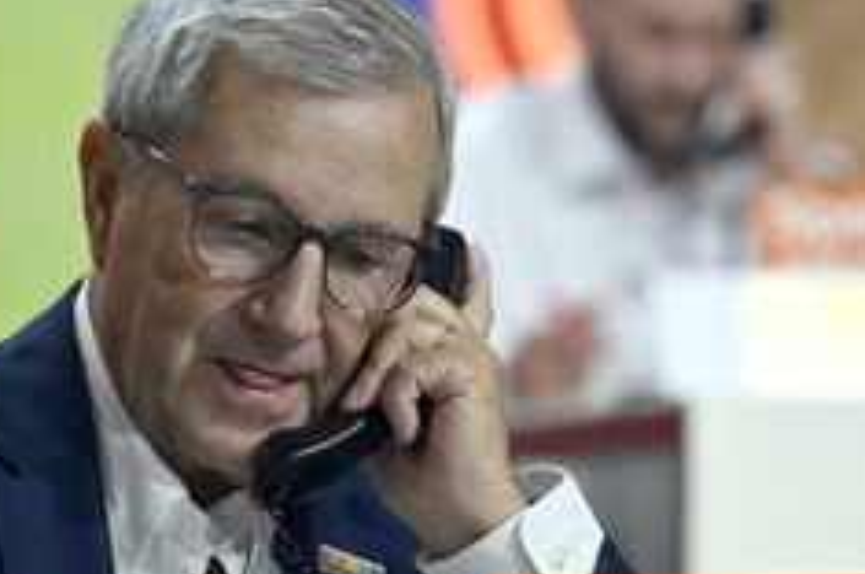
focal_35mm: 221
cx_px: 245
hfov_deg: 9.3
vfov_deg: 6.2
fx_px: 5303
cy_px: 419
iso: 1600
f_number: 2.8
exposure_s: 1/640
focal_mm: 115
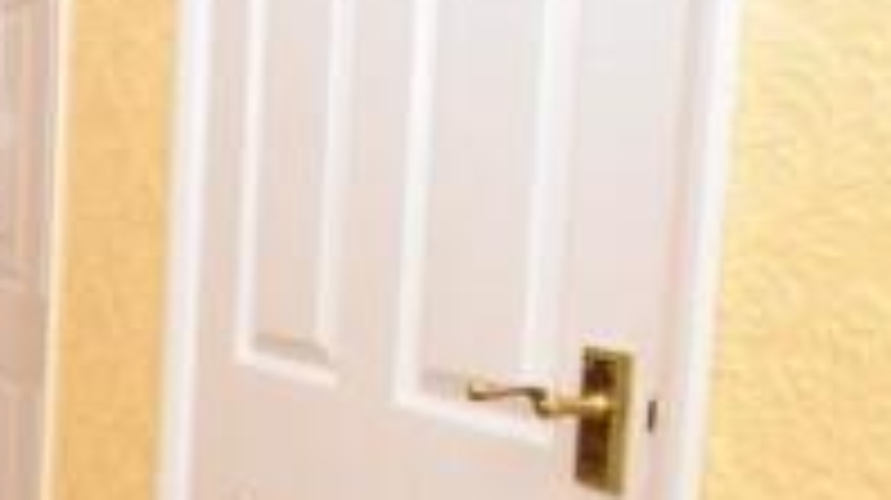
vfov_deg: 23.0
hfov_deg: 25.7
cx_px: -538
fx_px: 1228
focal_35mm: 52
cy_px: 304
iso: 800
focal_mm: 10
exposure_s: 1/100
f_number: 5
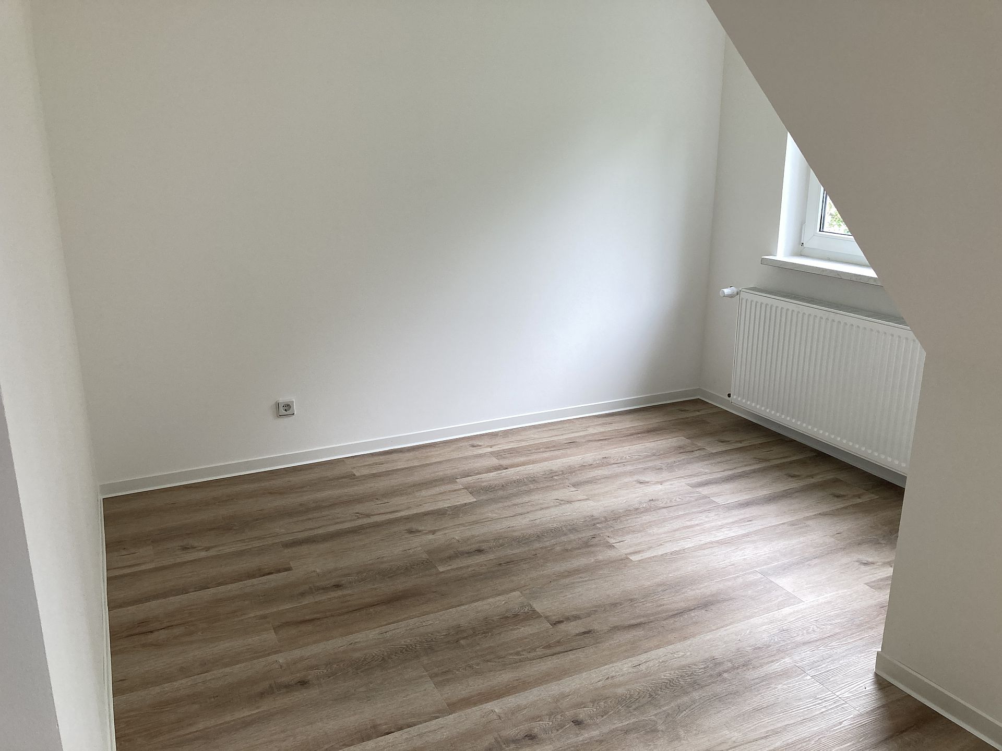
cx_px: 501
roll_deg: +0.2
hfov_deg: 63.4
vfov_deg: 49.7
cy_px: 376
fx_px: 810
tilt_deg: -15.2
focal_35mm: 28
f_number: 1.8
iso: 64
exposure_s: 1/121
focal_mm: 3.99
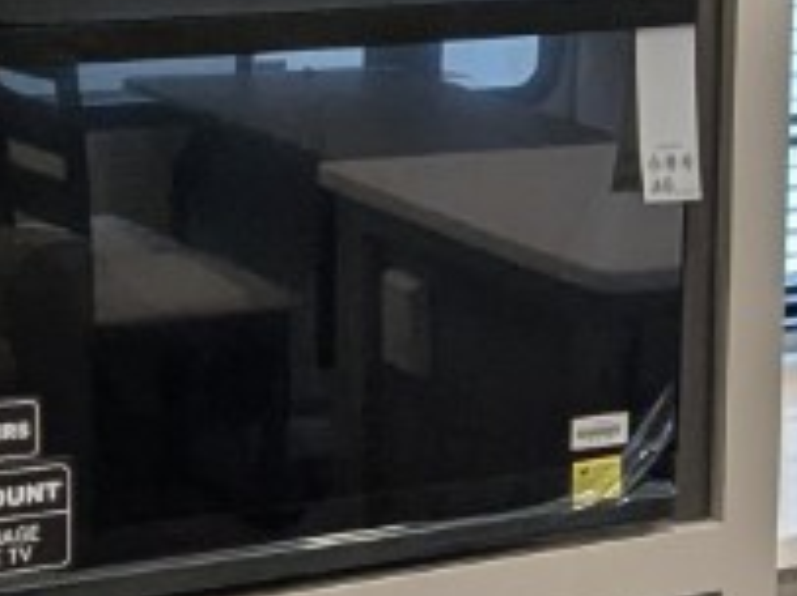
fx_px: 2531
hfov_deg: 17.9
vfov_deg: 13.4
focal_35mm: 110
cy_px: 325
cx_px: 461
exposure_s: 1/68
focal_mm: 2.35
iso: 165
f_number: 2.2
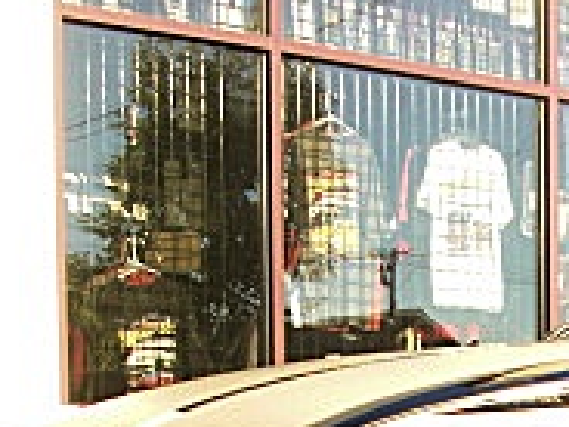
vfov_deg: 11.2
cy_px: 718
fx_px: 2055
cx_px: 662
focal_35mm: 125
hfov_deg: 15.3
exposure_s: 1/125
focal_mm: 6.3
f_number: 2.8
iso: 50
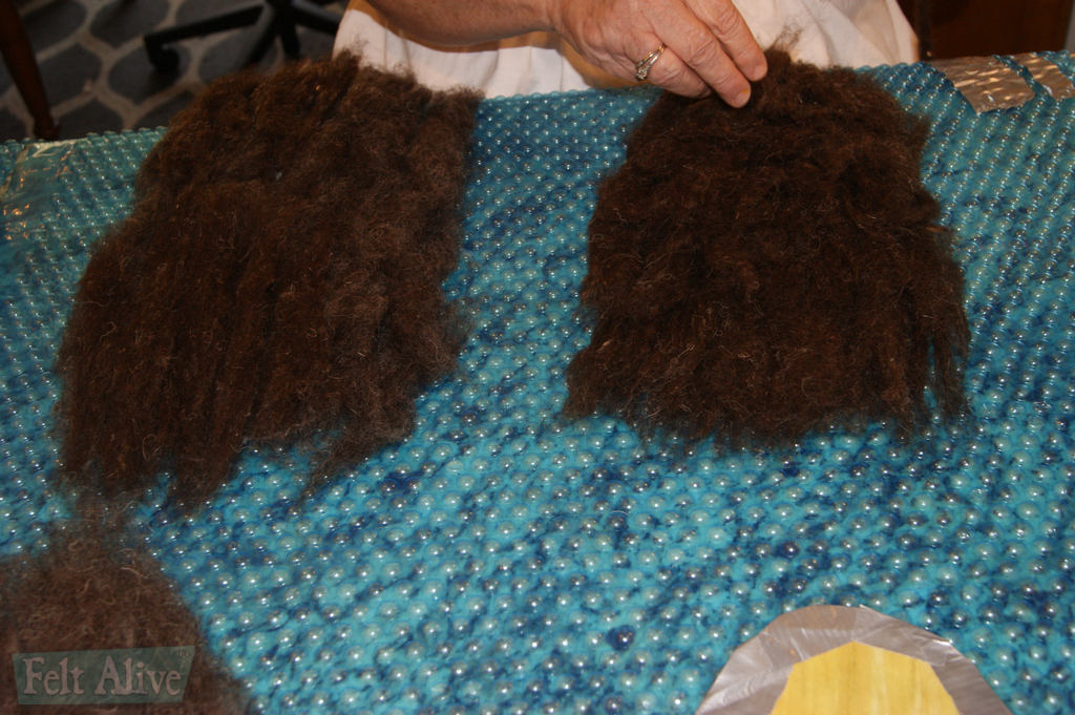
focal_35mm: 42
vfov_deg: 31.8
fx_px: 1253
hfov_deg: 46.4
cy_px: 358
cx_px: 538
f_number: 5.6
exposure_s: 1/60
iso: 400
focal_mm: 28
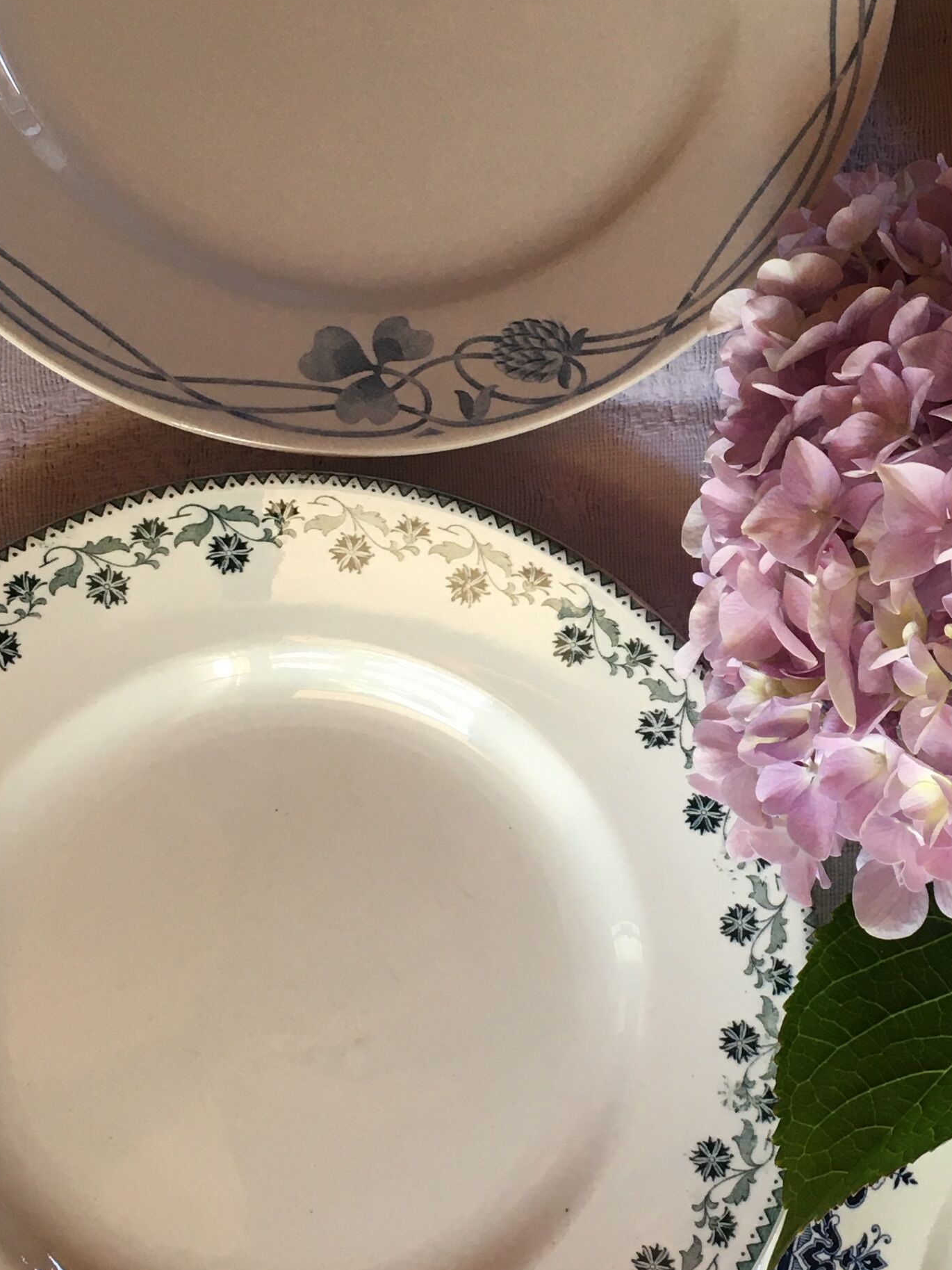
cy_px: 523
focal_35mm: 64
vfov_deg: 30.2
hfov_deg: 22.5
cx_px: 801
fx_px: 2347
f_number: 2.2
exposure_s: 1/33
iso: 40
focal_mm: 4.15
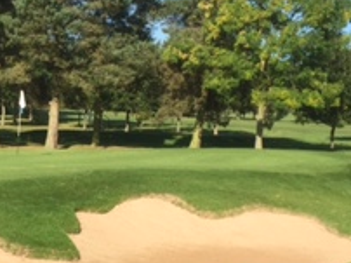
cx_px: 24
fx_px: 932
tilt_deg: -1.1
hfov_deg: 20.8
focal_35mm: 92
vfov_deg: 16.0
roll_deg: -2.9
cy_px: 146
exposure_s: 1/1364
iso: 32
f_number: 2.2
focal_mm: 4.15
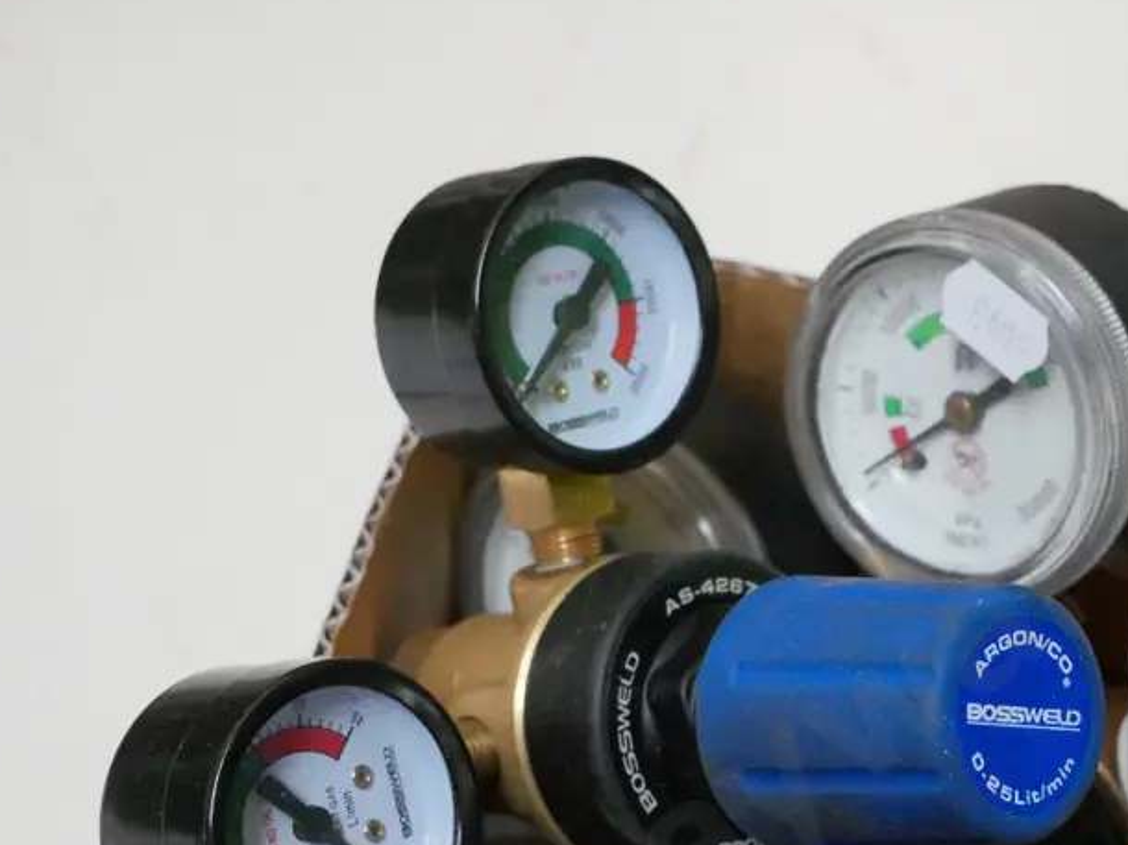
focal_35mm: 84
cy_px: 685
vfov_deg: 17.4
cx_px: 917
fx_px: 2736
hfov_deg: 22.9
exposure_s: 1/500
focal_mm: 25
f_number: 5.6
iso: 6400
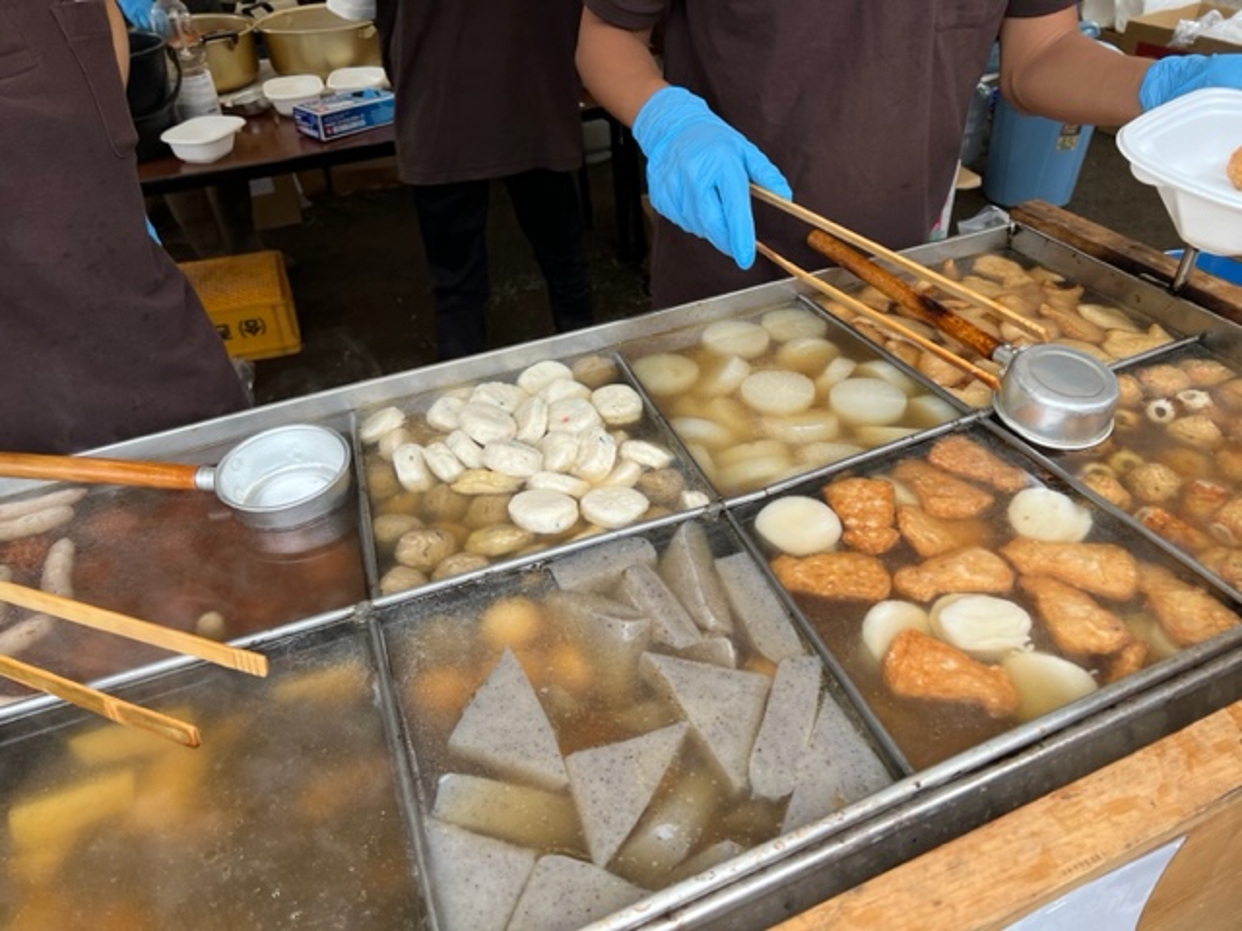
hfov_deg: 67.3
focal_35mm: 26
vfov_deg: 53.1
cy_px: 466
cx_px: 621
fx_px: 933
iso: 50
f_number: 1.5
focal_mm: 5.7
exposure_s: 1/588
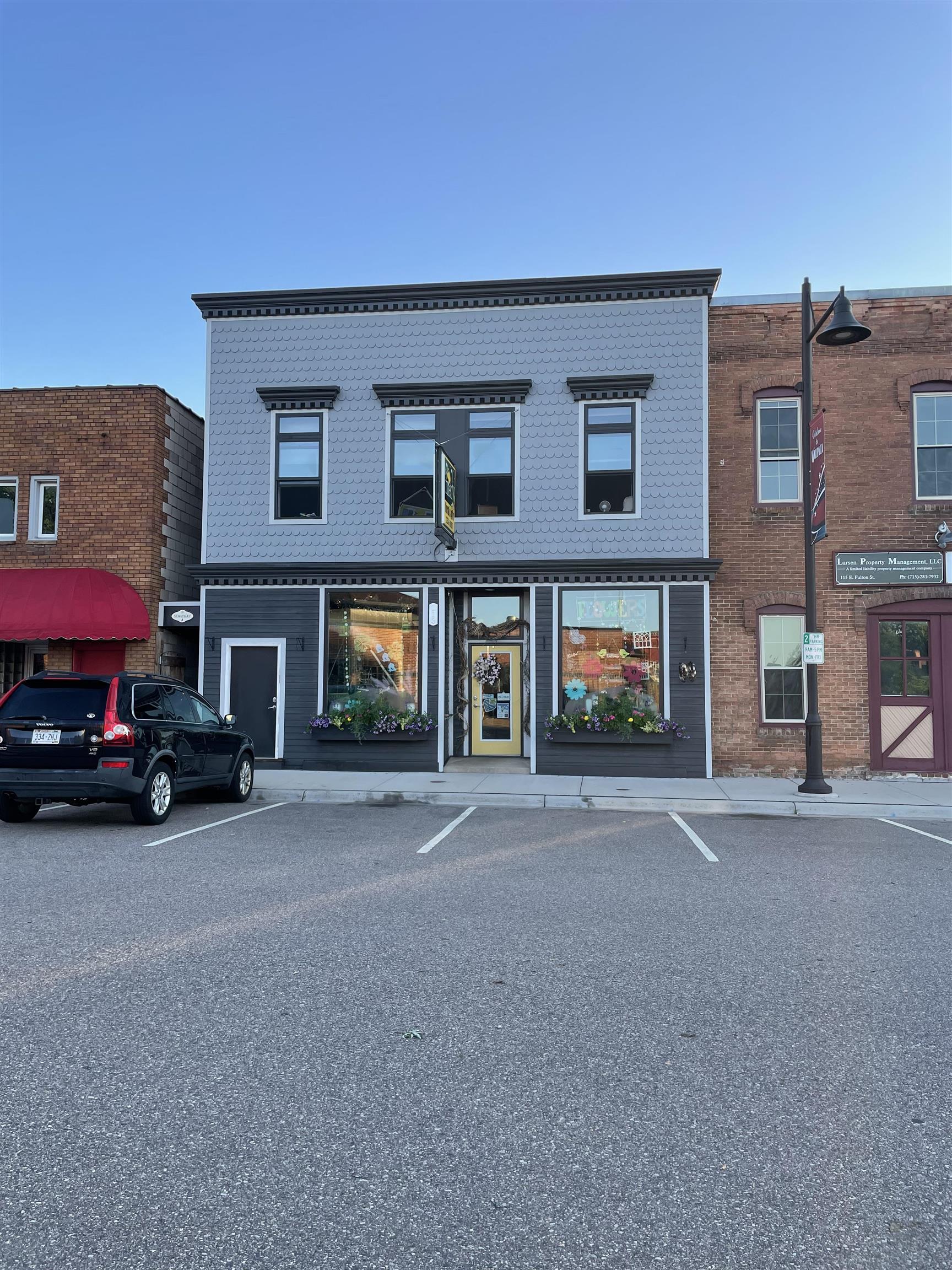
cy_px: 635
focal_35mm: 26
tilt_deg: +4.8
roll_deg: -0.5
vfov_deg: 67.3
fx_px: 953
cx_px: 476
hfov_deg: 53.1
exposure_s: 1/388
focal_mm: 4.2
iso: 32
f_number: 1.6
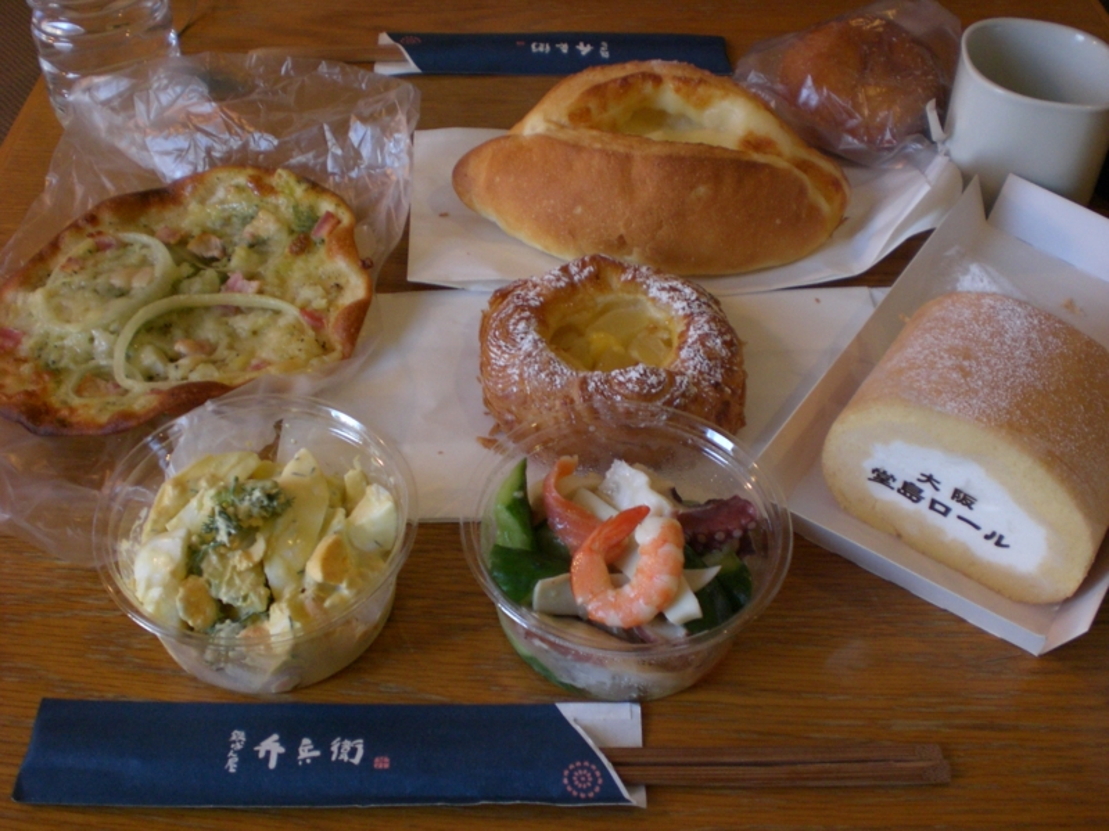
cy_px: 416
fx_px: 1217
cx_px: 554
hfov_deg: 49.0
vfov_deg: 37.7
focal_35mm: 38
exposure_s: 1/20
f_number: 3.1
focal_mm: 6.3
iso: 200
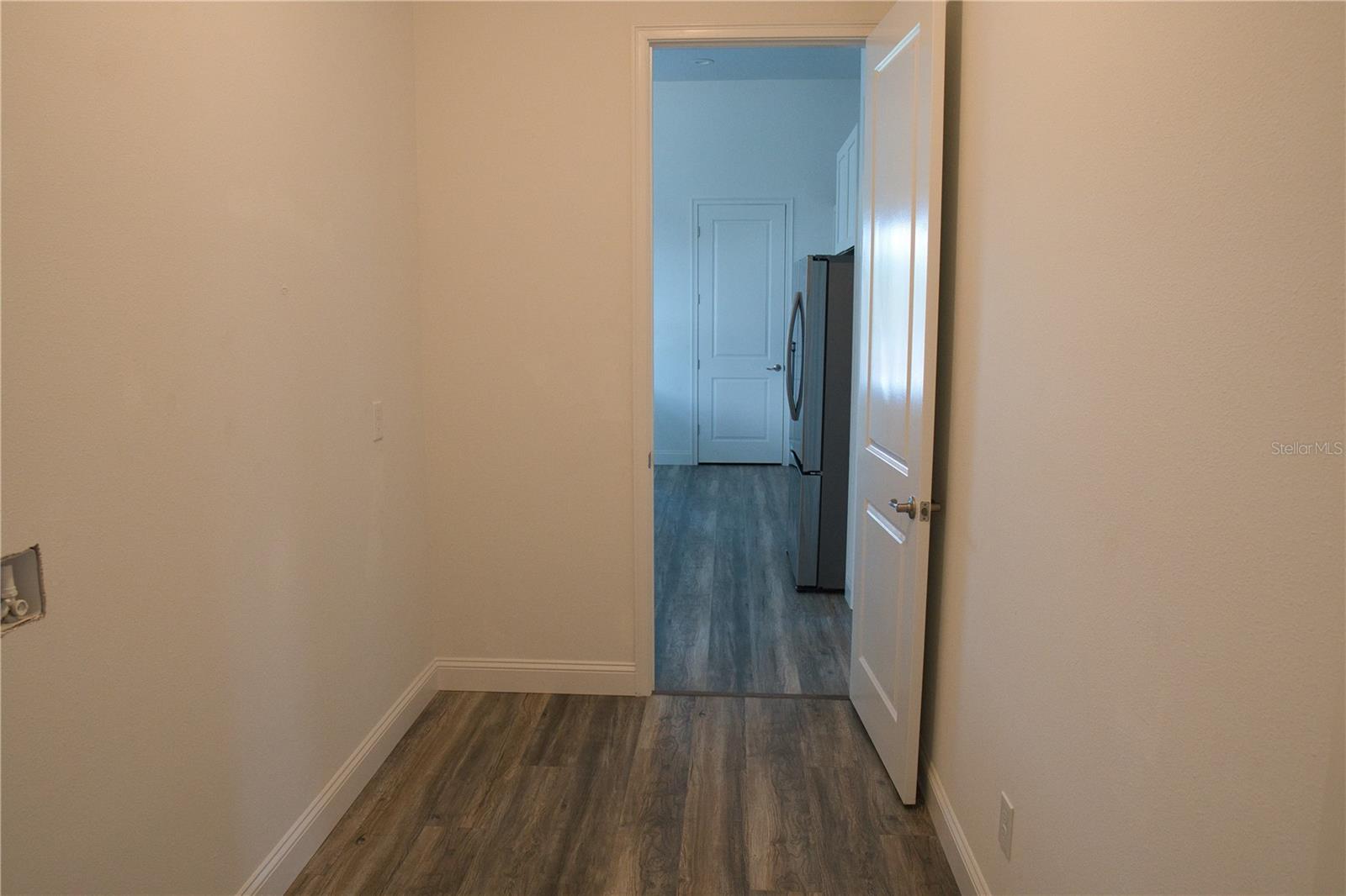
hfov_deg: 73.8
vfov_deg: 53.1
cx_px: 673
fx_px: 897
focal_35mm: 24
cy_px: 448
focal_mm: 16
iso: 1600
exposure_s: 1/160
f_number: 4
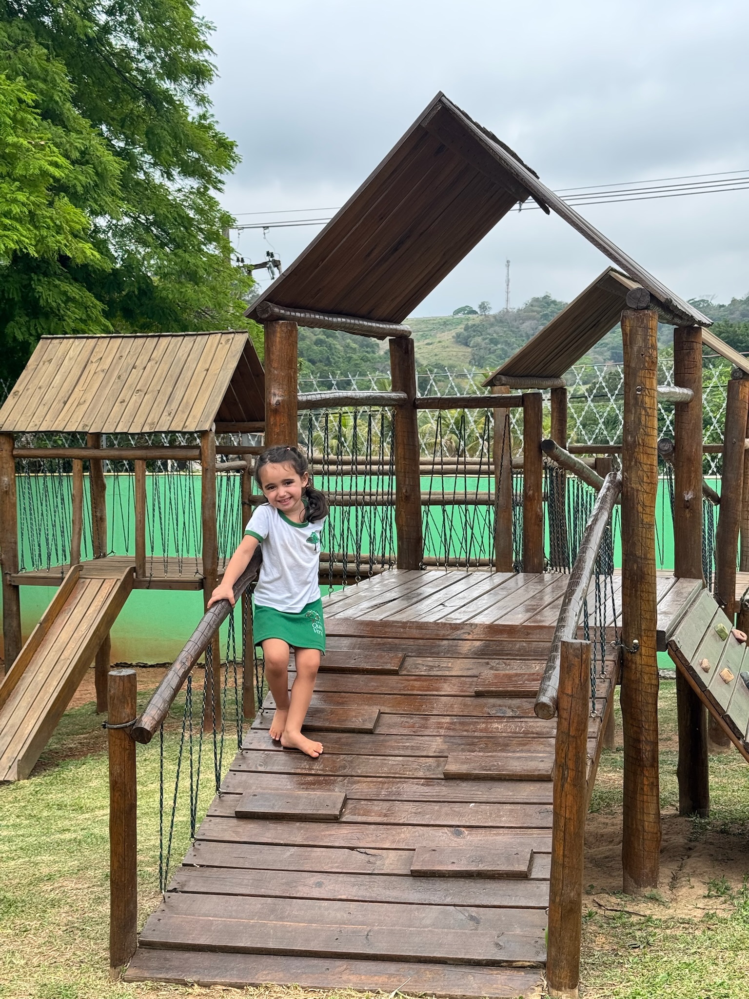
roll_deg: +1.4
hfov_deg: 30.3
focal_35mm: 48
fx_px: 1385
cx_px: 374
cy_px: 500
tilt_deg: -4.6
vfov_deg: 39.7
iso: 64
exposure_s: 1/1011
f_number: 1.78
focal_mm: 6.76
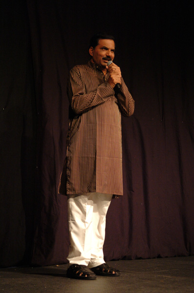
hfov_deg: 20.1
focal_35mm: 68
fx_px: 548
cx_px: 97
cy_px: 146
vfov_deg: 29.9
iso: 800
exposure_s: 1/100
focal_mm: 45
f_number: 2.8
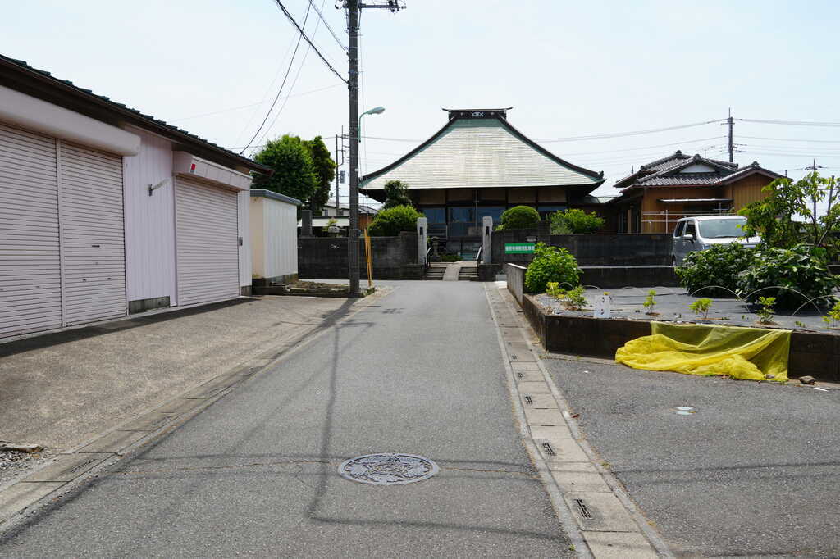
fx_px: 700
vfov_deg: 43.6
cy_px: 280
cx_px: 420
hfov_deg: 61.9
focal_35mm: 30
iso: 100
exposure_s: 1/160
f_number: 10
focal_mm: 20
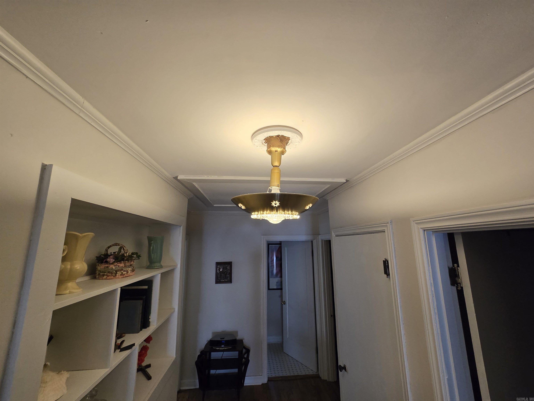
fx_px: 201
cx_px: 267
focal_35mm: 13
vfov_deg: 89.9
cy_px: 200
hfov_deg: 106.2
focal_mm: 2.2
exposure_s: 1/60
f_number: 2.2
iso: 160
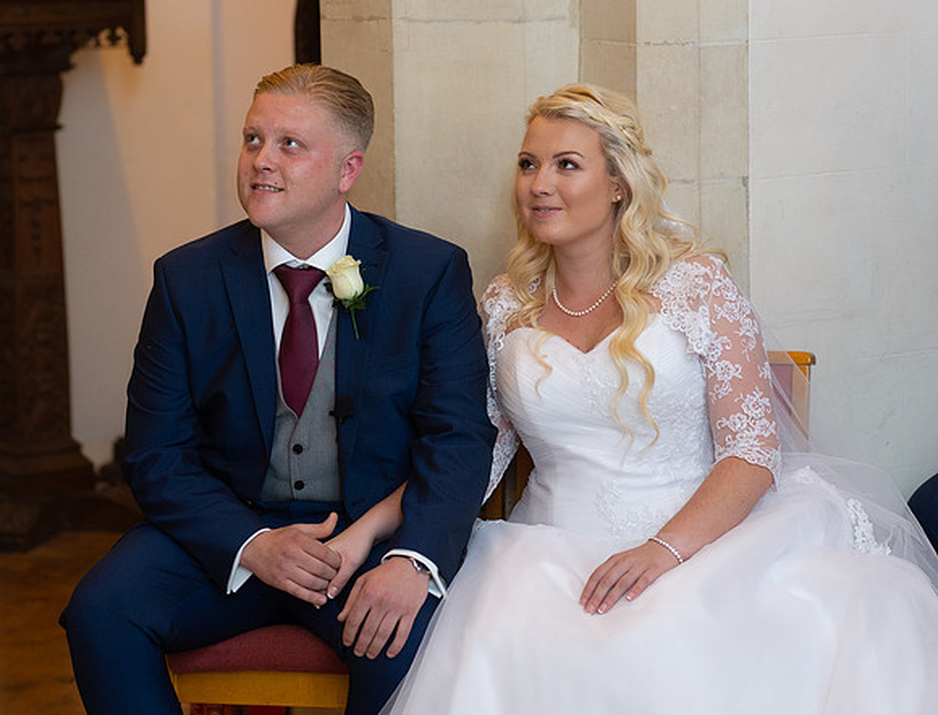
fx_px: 3554
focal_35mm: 130
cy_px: 213
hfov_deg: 15.0
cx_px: 517
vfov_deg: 11.5
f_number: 2.5
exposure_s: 1/200
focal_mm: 85
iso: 1000
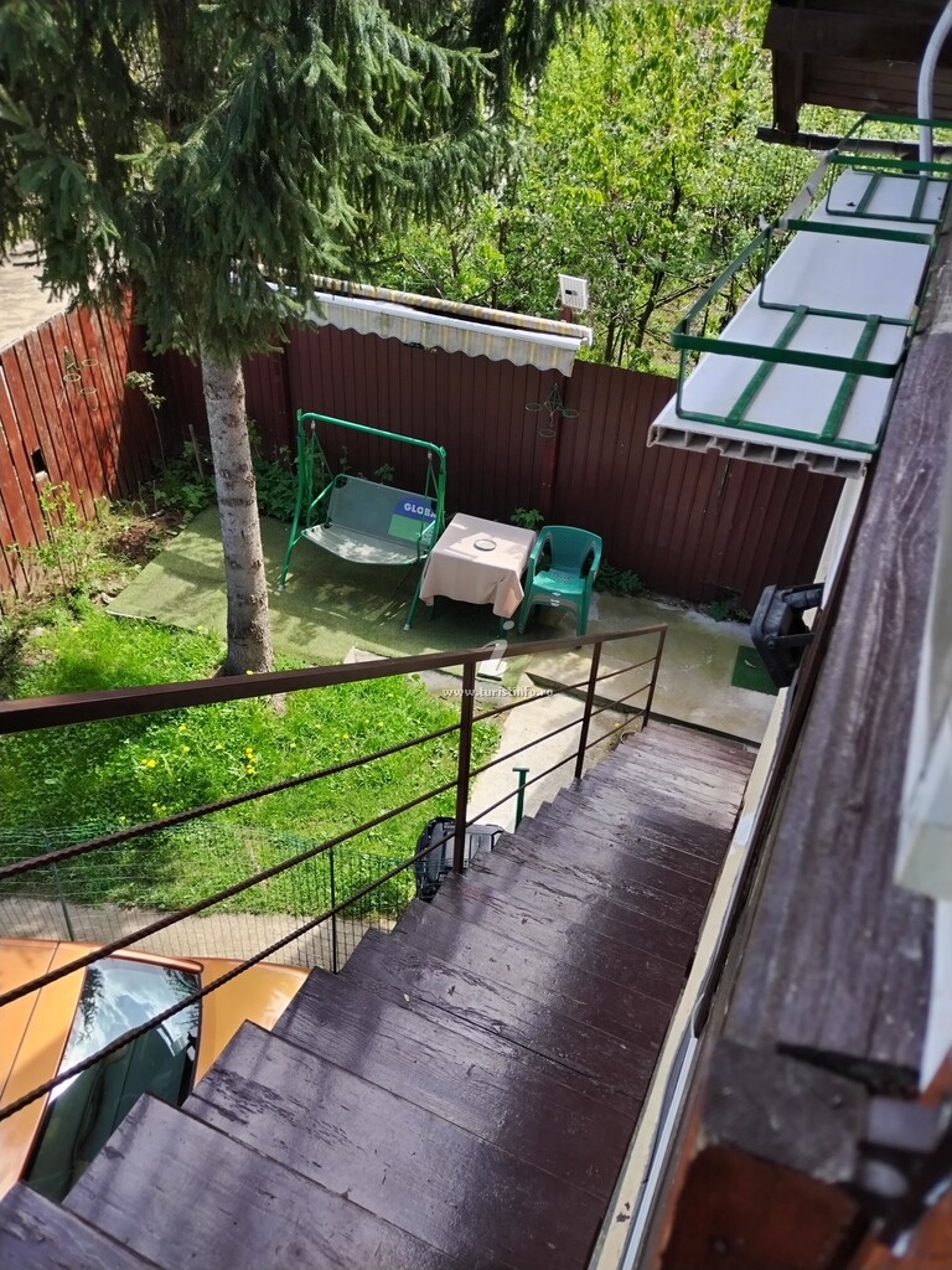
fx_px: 953
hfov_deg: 53.1
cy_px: 635
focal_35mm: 26
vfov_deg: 67.3
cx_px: 476
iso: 100
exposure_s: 1/224
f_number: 1.8
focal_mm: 4.75
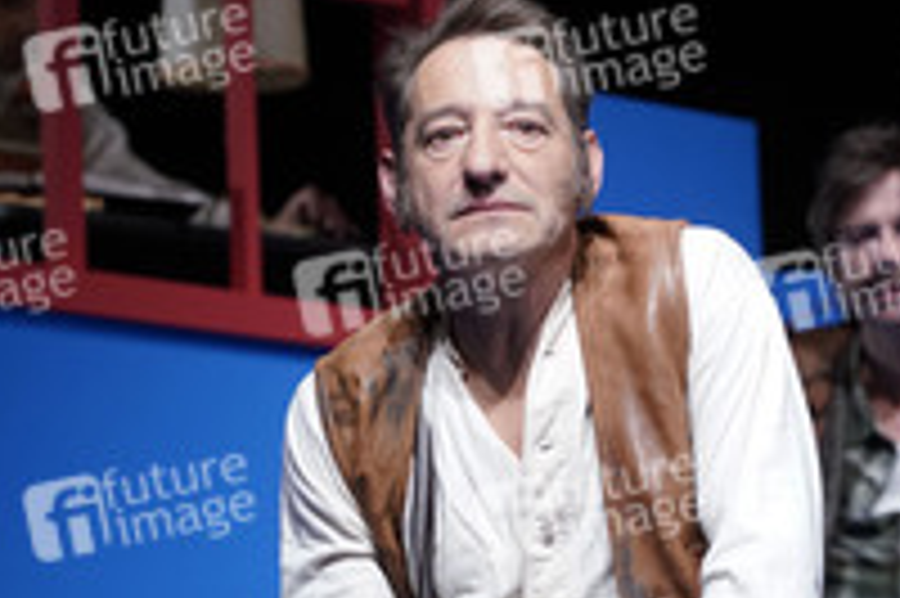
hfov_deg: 6.4
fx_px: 8068
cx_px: 470
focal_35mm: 323
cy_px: 396
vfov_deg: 4.2
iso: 2000
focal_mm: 143
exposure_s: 1/400
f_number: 5.6
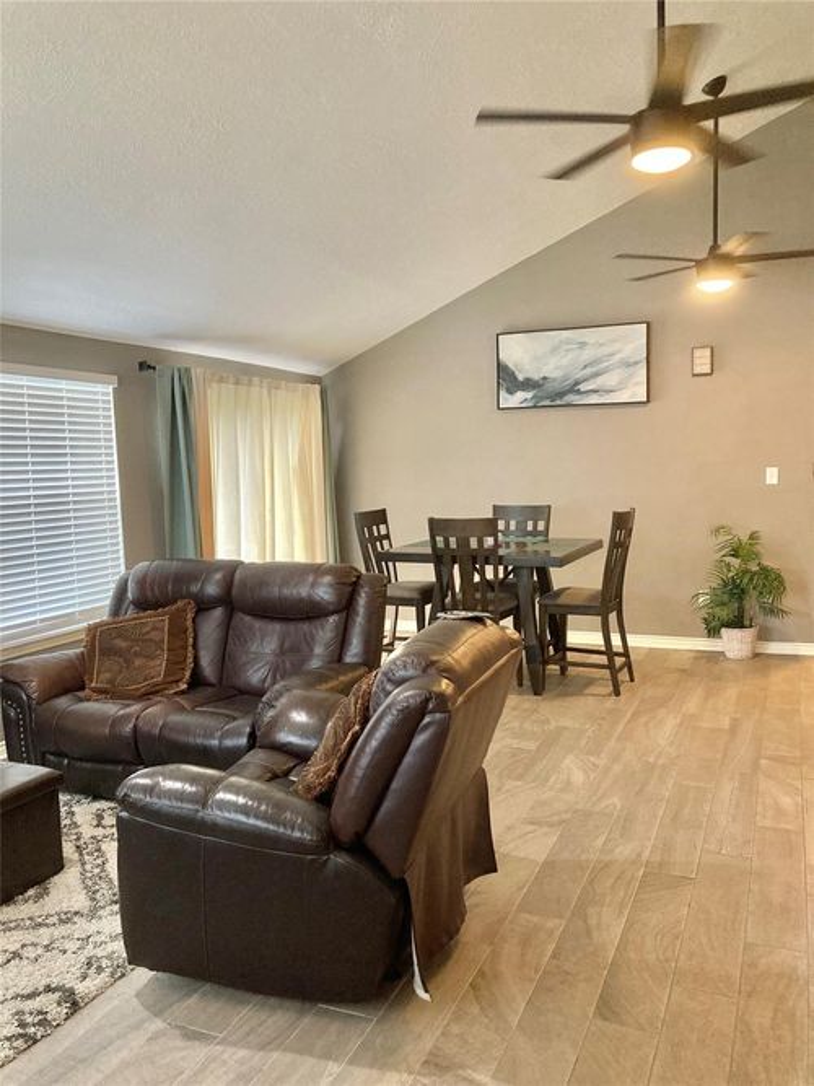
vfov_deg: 63.5
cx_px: 407
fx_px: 878
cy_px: 543
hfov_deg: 49.7
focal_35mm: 28
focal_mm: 3.99
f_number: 1.8
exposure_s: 1/60
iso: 320
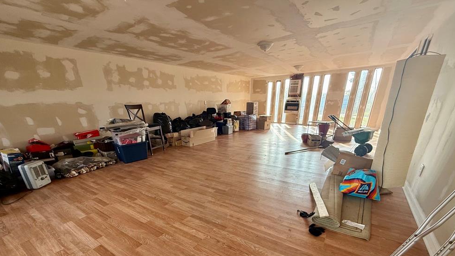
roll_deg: +0.0
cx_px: 229
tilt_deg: -21.8
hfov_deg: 99.4
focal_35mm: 16
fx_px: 193
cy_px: 177
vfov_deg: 64.7
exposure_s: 1/99
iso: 100
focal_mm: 2.22
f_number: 2.2
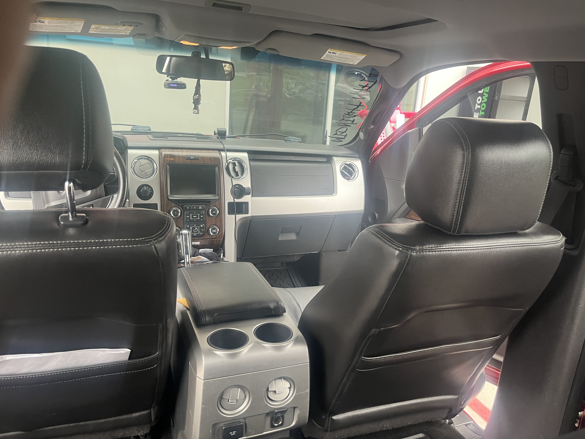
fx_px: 456
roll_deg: -3.8
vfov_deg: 51.3
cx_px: 300
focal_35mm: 27
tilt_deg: -14.9
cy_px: 214
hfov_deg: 65.3
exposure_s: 1/96
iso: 125
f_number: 1.6
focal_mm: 5.1
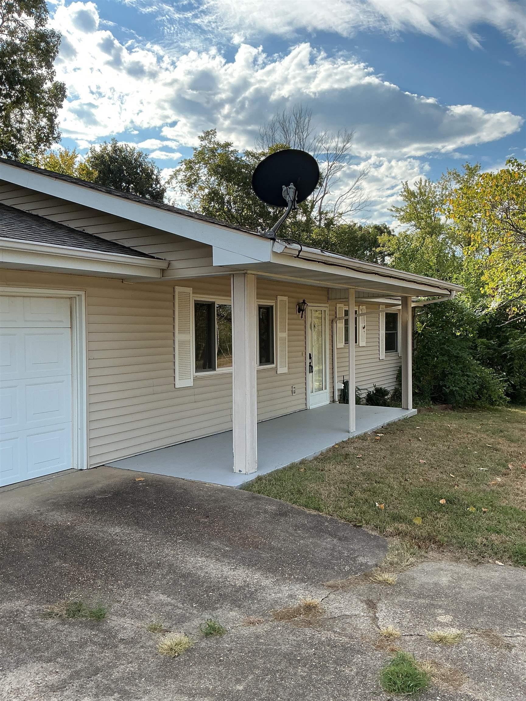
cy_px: 350
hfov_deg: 48.2
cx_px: 263
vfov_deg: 61.7
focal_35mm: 29
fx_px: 588
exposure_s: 1/997
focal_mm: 3
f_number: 1.8
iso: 25
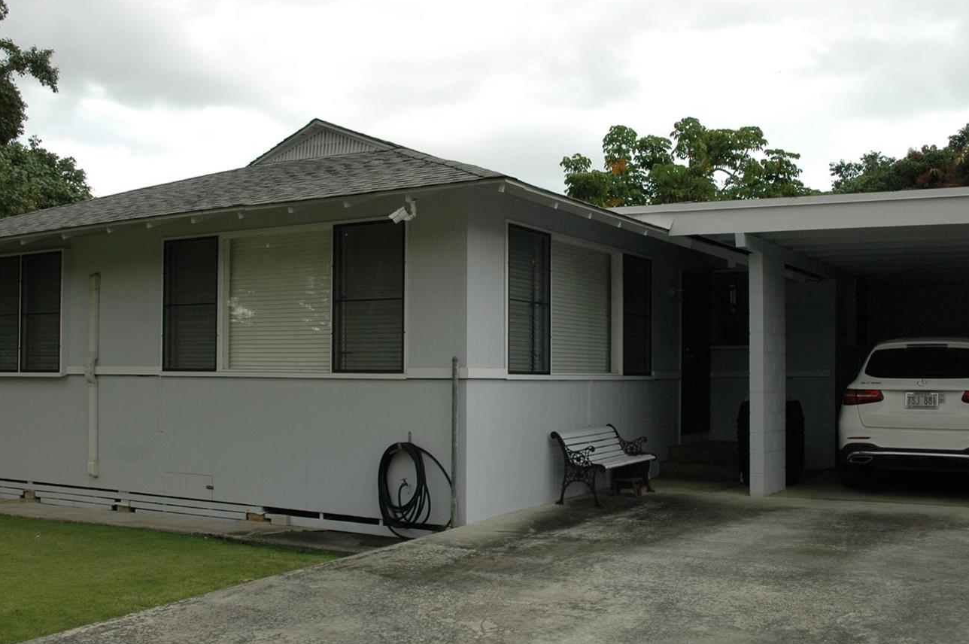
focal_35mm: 41
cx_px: 492
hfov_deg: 47.4
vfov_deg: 32.6
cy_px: 342
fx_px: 1102
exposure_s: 1/200
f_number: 7.1
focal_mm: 22
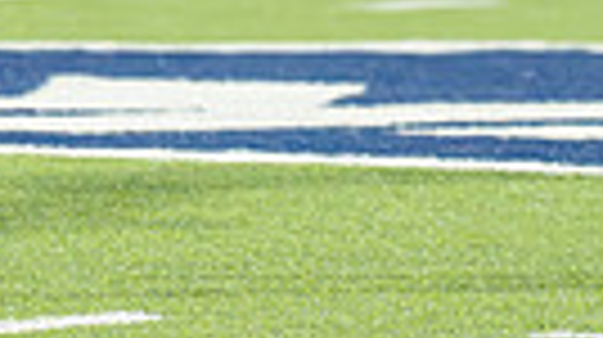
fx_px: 17886
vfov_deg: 1.1
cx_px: -92
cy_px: -462
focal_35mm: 1120
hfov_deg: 1.9
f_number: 2.8
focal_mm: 153
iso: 3200
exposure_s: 1/1600
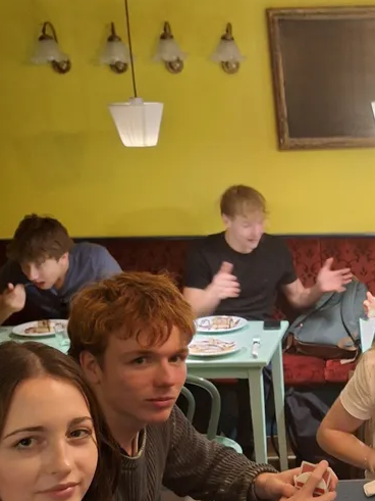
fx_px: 867
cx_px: 453
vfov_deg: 31.8
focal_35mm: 60
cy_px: 357
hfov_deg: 22.4
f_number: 1.8
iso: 320
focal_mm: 5.54
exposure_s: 1/25
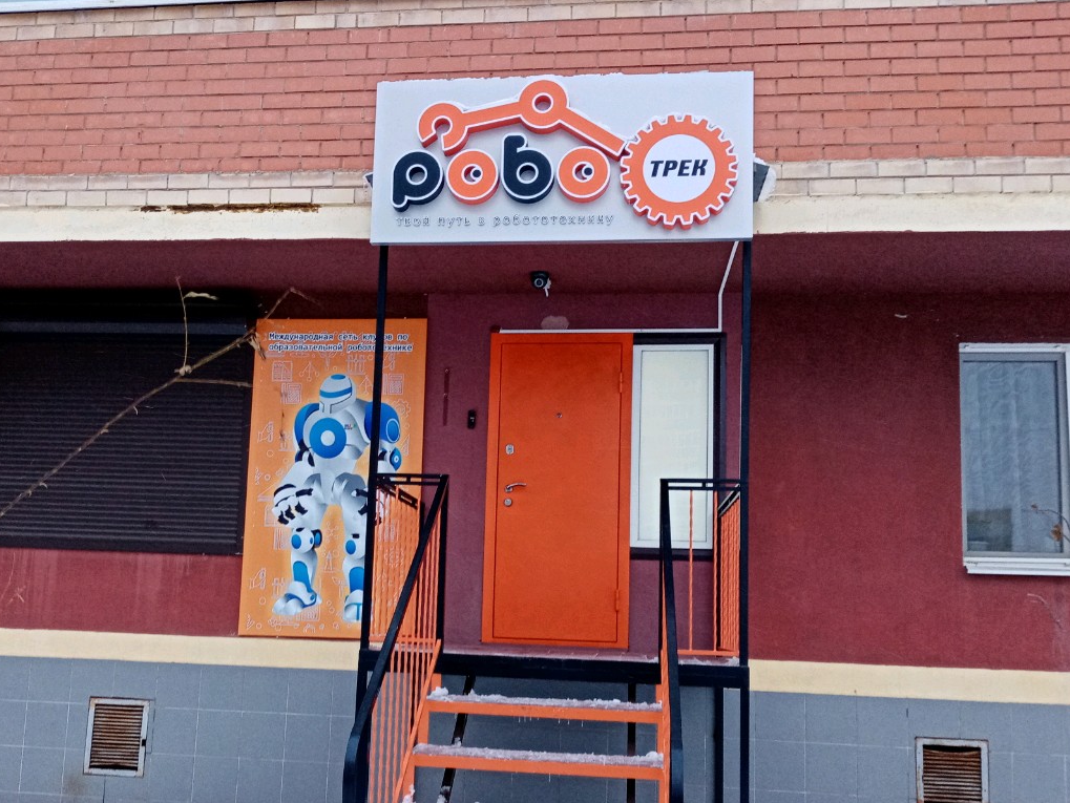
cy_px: 472
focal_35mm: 34
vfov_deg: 41.7
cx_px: 472
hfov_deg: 53.8
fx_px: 1051
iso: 170
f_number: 1.8
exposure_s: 1/33.3
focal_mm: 3.62
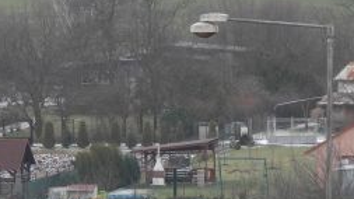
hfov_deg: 3.9
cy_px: 217
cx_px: 141
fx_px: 5179
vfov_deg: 2.2
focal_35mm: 552
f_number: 5.6
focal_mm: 42.6
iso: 100
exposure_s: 1/40
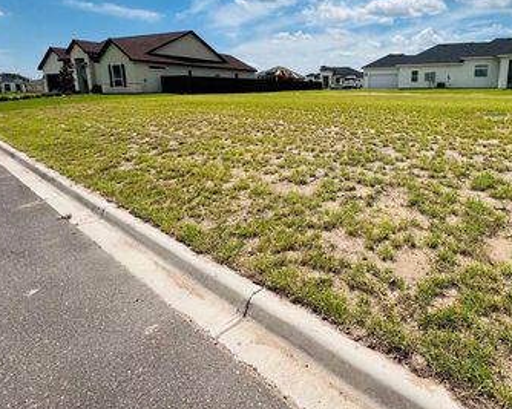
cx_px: 319
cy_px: 145
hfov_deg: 81.8
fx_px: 288
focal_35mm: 19
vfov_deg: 69.3
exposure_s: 1/2801
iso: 32
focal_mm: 1.57
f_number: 1.8
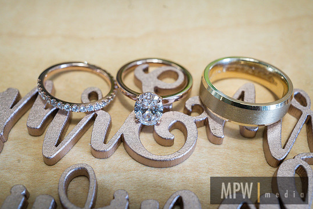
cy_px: 101
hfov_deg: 49.5
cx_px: 146
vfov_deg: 34.2
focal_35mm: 39
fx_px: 339
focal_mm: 35
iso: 2500
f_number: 8
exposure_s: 1/125
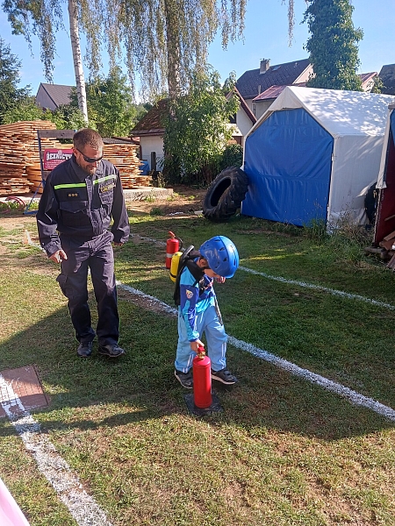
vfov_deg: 65.3
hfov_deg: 51.4
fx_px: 411
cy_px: 263
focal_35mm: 27
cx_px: 198
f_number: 1.8
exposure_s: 1/126
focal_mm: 4
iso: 20
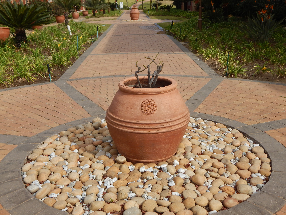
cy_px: 108
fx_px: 364
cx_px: 144
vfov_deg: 32.9
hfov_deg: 42.9
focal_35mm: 44
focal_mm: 7.7
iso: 125
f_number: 3.6
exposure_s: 1/1000
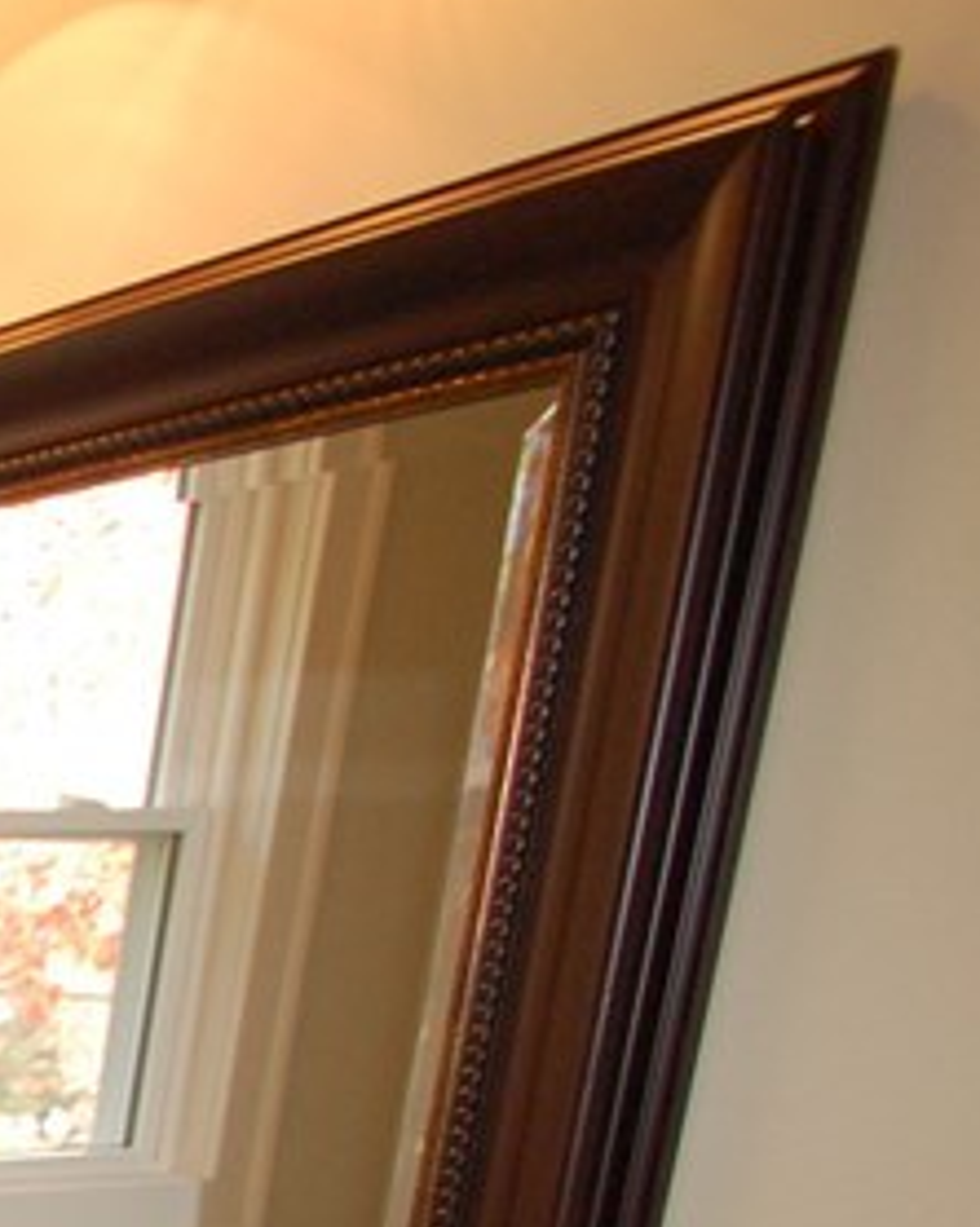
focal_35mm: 55
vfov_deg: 30.0
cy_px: 1412
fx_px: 1996
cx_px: -1282
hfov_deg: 15.9
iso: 800
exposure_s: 1/60
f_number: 5.6
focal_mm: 10
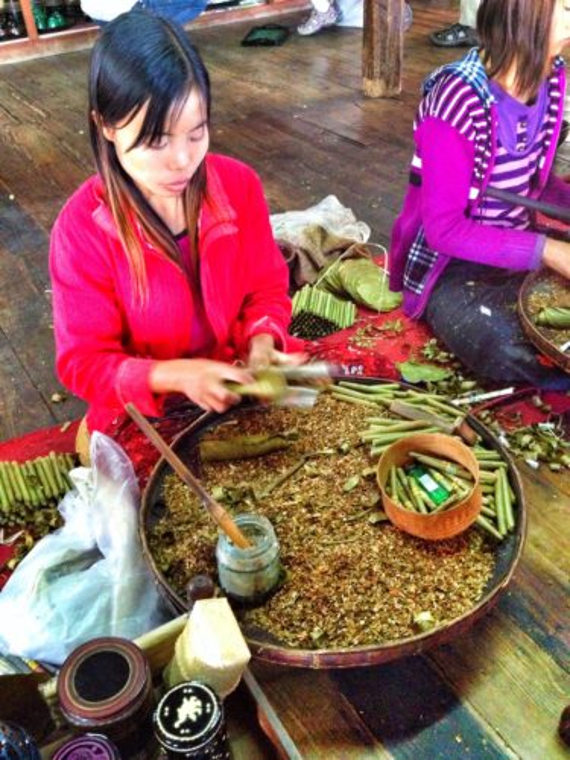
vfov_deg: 52.6
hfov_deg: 40.7
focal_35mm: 35
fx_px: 768
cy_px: 380
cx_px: 285
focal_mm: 4.28
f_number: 2.4
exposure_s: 1/15
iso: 500
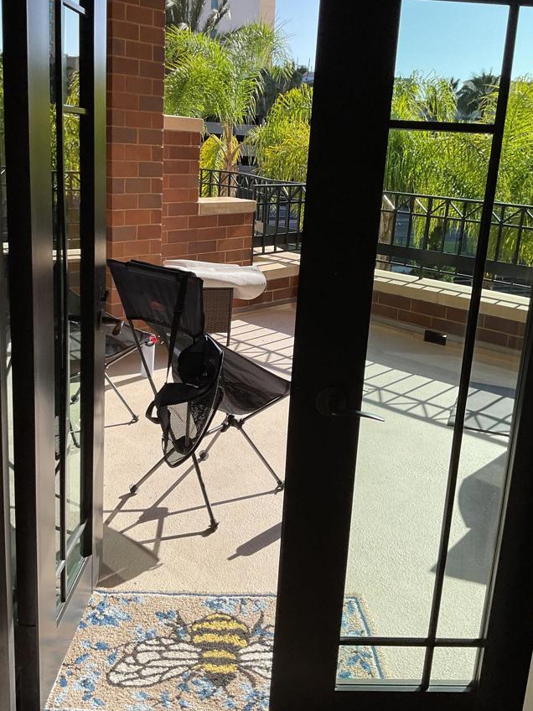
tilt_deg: -15.4
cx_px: 261
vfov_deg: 52.5
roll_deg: -2.5
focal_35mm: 35
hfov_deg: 40.7
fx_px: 719
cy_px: 312
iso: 16
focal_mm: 3
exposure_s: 1/1035
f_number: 1.8
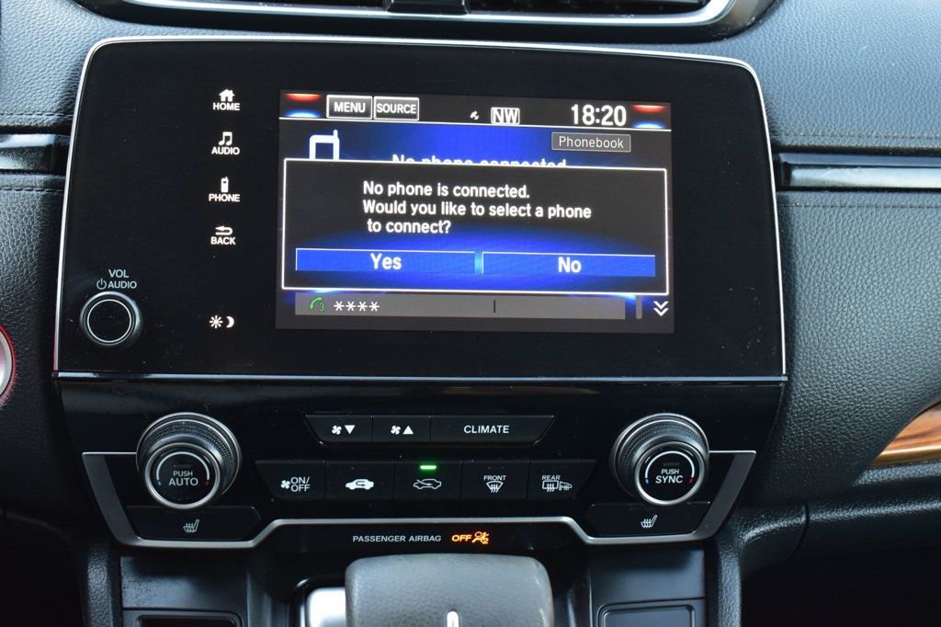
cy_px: 314
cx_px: 470
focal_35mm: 46
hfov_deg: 42.3
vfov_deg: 28.9
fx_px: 1215
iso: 1100
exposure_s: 1/15
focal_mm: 31
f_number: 6.3
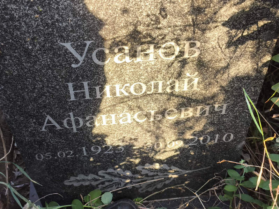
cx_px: 140
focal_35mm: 50
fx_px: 403
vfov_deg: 29.1
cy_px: 104
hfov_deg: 38.2
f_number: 1.7
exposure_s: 1/50
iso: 64
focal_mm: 4.71
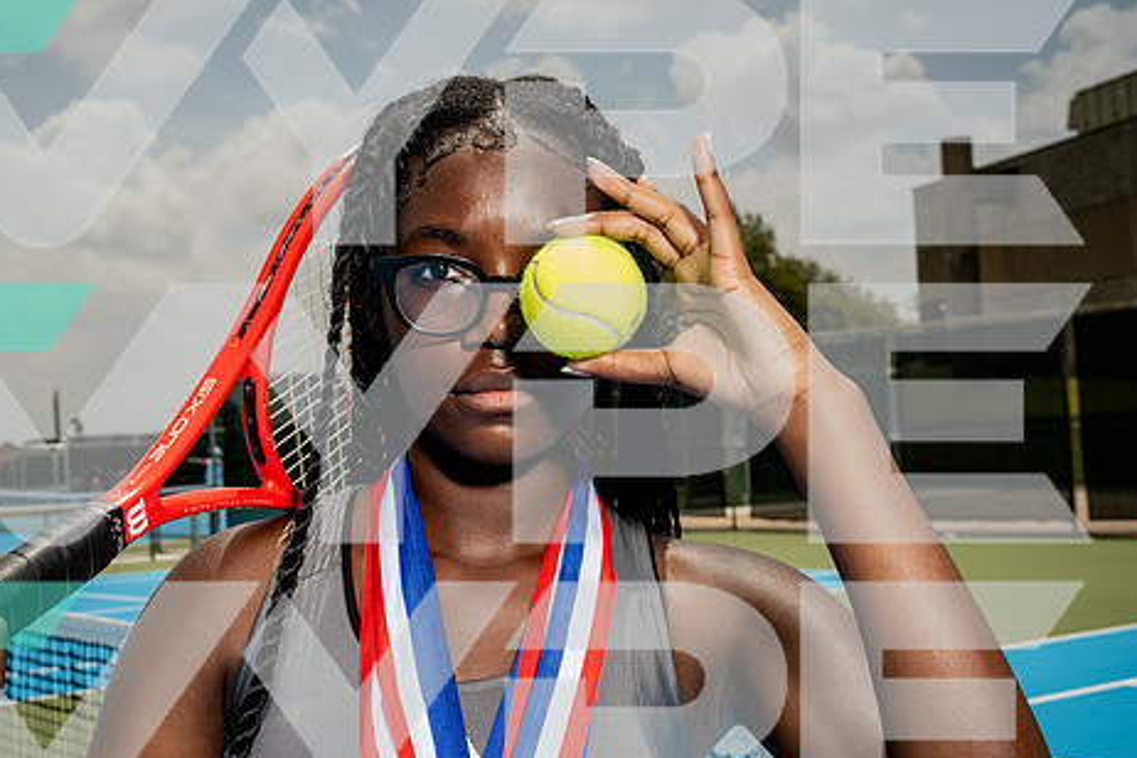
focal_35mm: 54
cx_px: 465
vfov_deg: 25.0
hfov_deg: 36.8
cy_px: 415
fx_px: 1705
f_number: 11
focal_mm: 43
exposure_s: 1/200
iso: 100
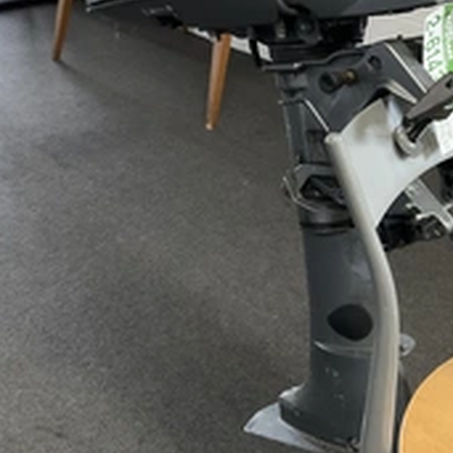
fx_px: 888
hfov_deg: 27.9
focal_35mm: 60
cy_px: 162
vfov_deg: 28.5
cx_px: 374
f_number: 1.8
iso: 250
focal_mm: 3
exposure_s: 1/60
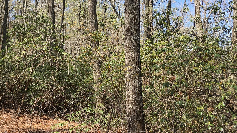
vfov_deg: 28.3
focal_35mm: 42
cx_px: 85
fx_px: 264
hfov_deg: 47.8
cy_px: 75
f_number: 2.2
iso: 25
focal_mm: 4.15
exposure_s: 1/545
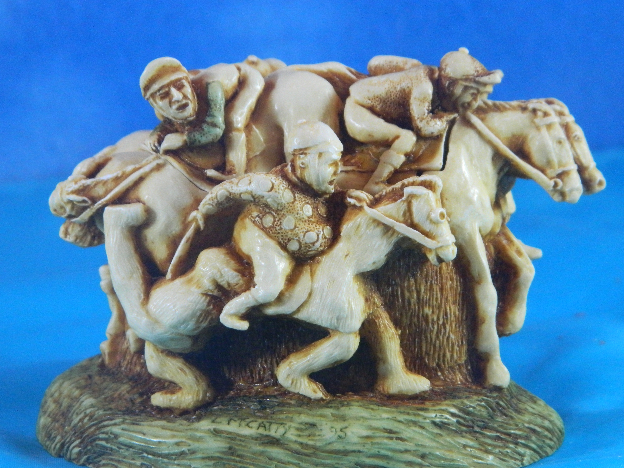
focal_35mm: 118
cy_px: 266
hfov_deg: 16.7
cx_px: 315
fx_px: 2127
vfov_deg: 12.6
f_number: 4.5
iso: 400
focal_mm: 18.6
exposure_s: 1/30
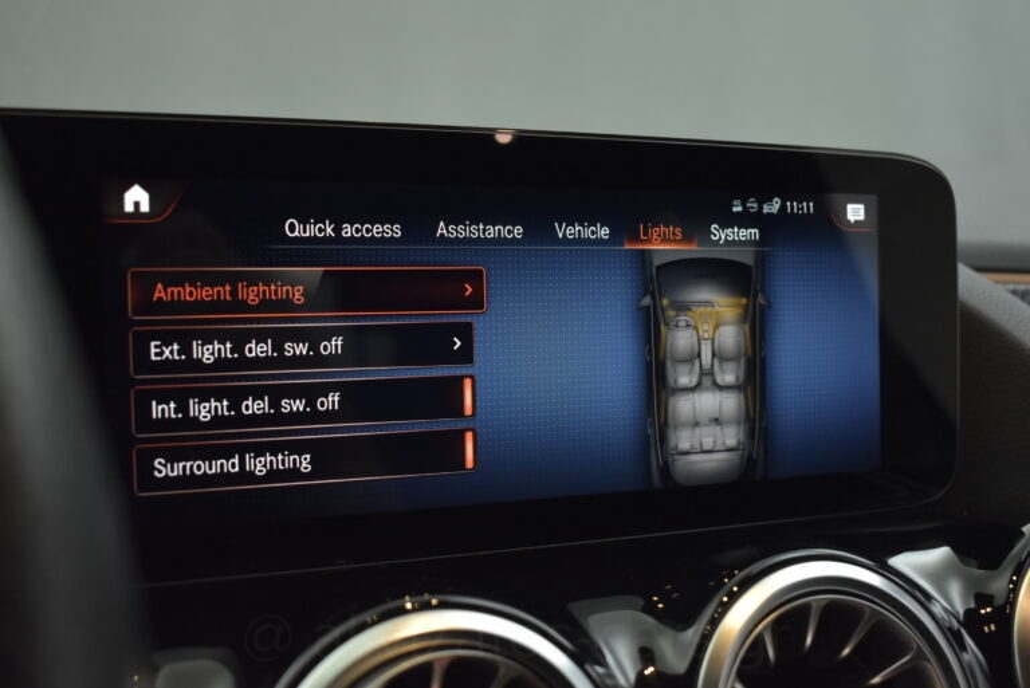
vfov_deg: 34.3
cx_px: 515
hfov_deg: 49.5
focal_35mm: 39
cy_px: 344
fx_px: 1116
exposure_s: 1/125
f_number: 4
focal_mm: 26
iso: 1600
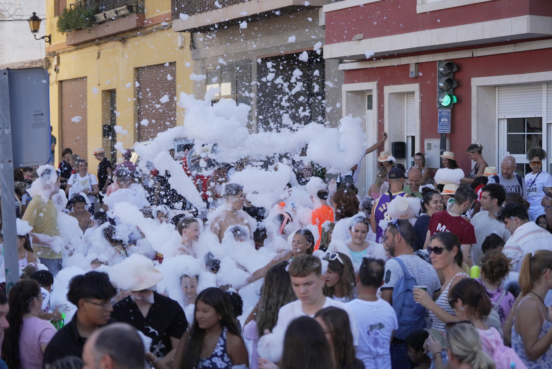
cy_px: 184
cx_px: 276
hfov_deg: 28.8
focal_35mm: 70
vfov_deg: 19.5
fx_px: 1074
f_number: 2.8
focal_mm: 70
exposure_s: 1/6400
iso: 1600
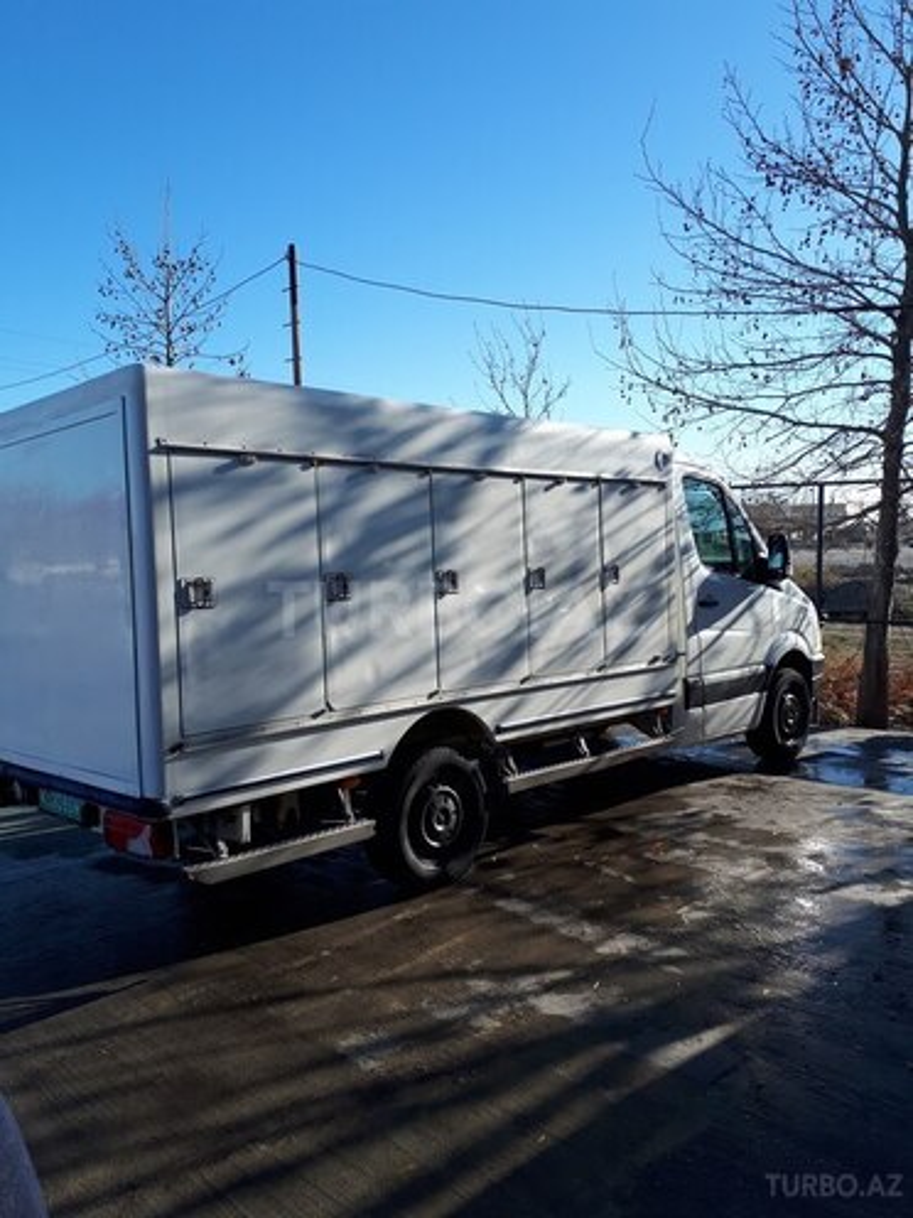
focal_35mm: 27
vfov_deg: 65.3
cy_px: 609
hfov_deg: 51.4
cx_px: 456
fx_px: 950
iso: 40
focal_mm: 3.6
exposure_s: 1/1033
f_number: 1.9
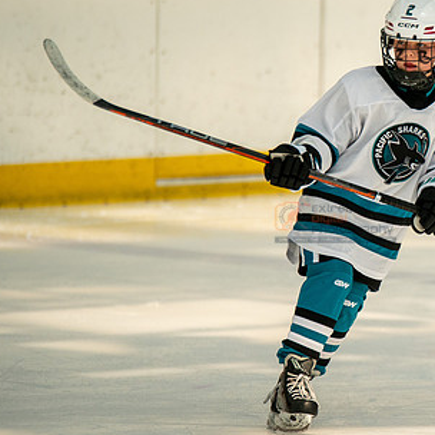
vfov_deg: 2.9
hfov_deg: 2.9
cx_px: 431
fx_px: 8488
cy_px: 158
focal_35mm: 597
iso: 1600
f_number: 3.2
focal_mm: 300
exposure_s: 1/6400
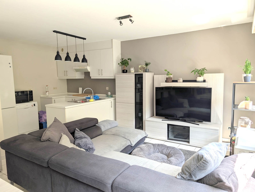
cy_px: 96
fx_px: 177
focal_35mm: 24
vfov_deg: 57.0
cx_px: 128
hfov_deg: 71.5
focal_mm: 6.9
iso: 17
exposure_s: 1/122
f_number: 1.68
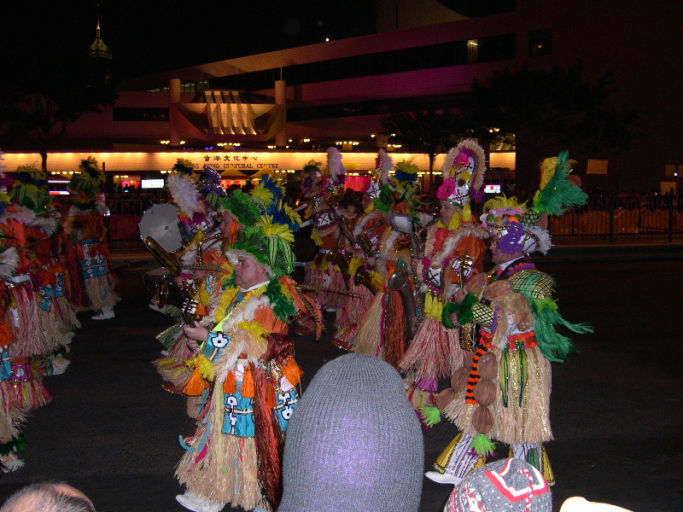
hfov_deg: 49.0
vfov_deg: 37.7
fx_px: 750
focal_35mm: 38
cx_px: 342
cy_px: 256
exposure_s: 1/60
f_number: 2.8
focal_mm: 8
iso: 304
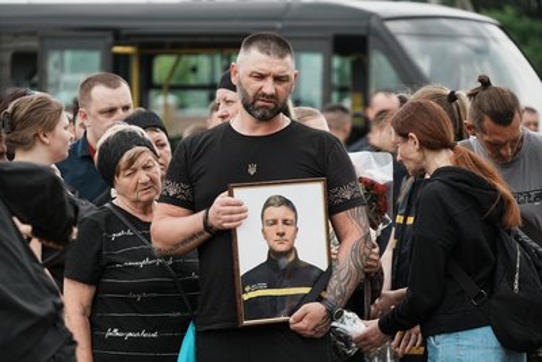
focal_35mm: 198
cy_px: 181
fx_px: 2982
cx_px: 271
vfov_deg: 6.9
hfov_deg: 10.4
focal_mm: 198
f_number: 5.6
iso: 200
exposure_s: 1/500
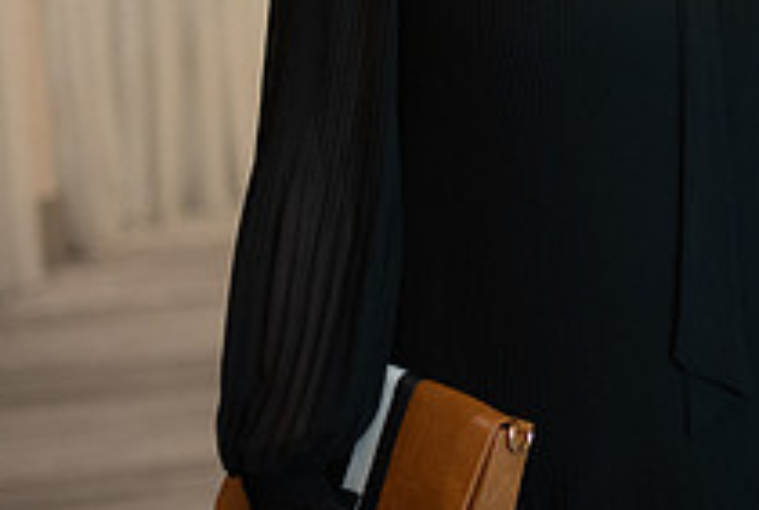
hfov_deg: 13.8
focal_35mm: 144
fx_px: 3042
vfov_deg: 9.5
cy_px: -44
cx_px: 946
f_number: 1.8
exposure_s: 1/320
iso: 1600
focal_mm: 50
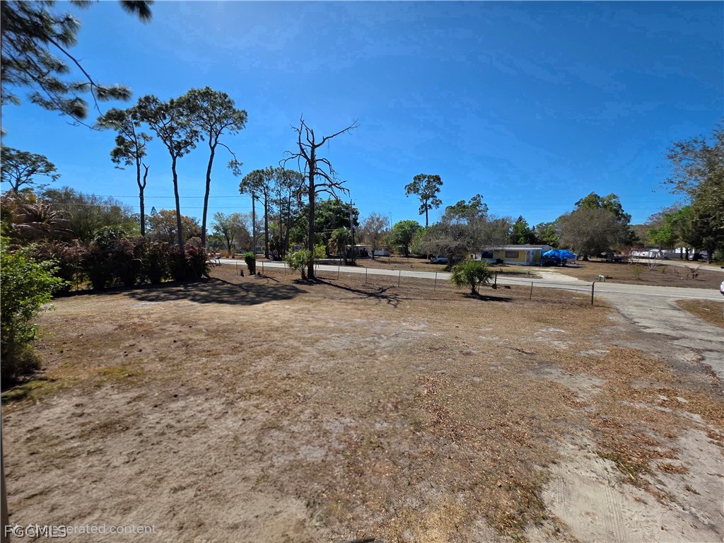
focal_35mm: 13
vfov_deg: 89.9
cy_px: 272
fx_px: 272
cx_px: 362
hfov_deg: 106.2
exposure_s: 1/2500
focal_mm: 2.2
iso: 40
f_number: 1.9
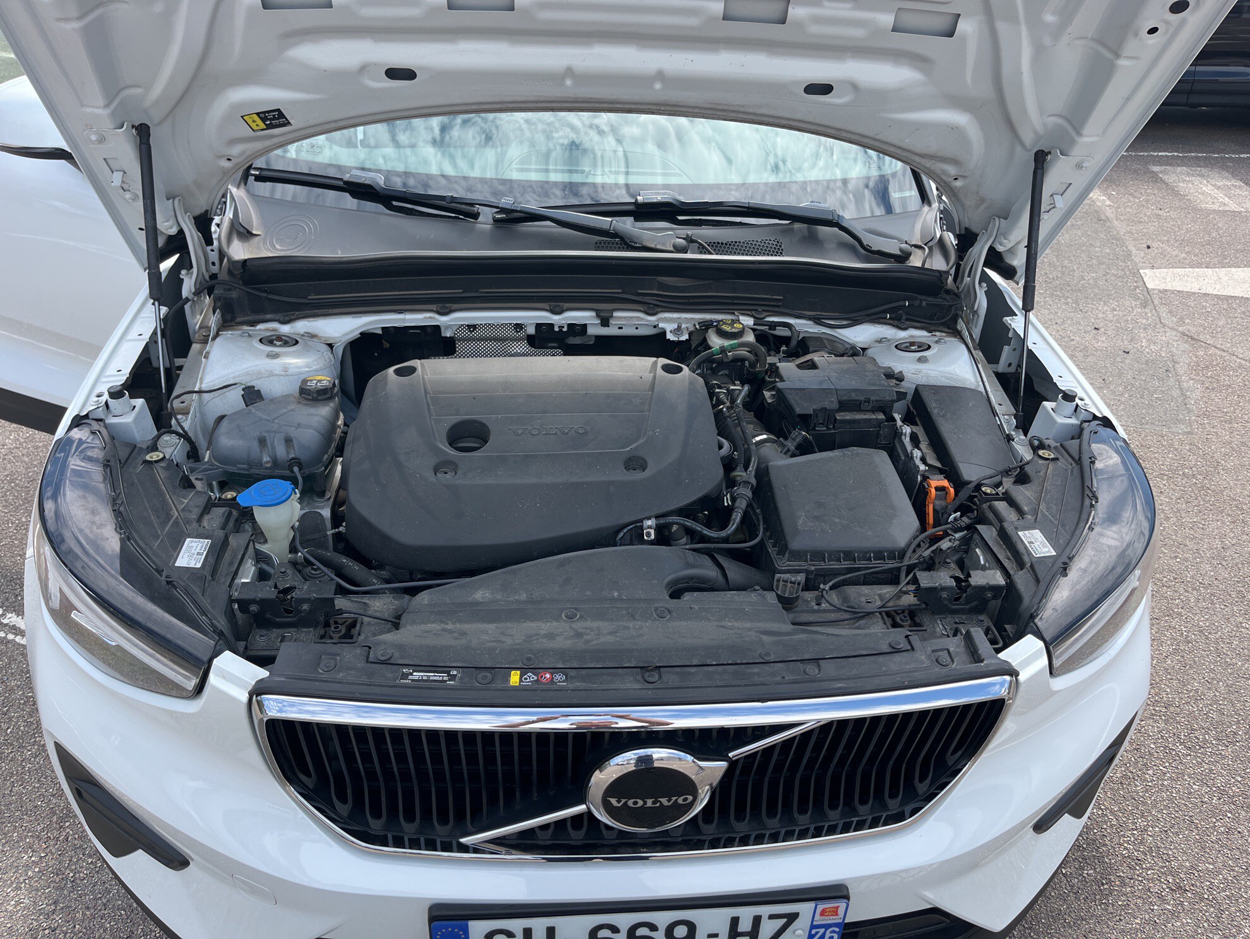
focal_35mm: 26
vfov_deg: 53.1
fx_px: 940
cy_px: 470
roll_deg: -1.2
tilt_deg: -32.9
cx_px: 625
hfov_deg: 67.3
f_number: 1.6
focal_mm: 5.1
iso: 50
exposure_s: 1/1036
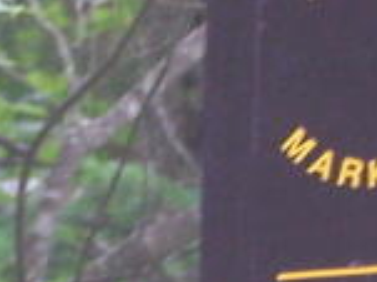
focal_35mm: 945
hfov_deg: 2.1
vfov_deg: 1.6
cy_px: 17
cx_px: 906
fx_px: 10284
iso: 140
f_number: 3.2
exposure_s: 1/60
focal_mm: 23.1
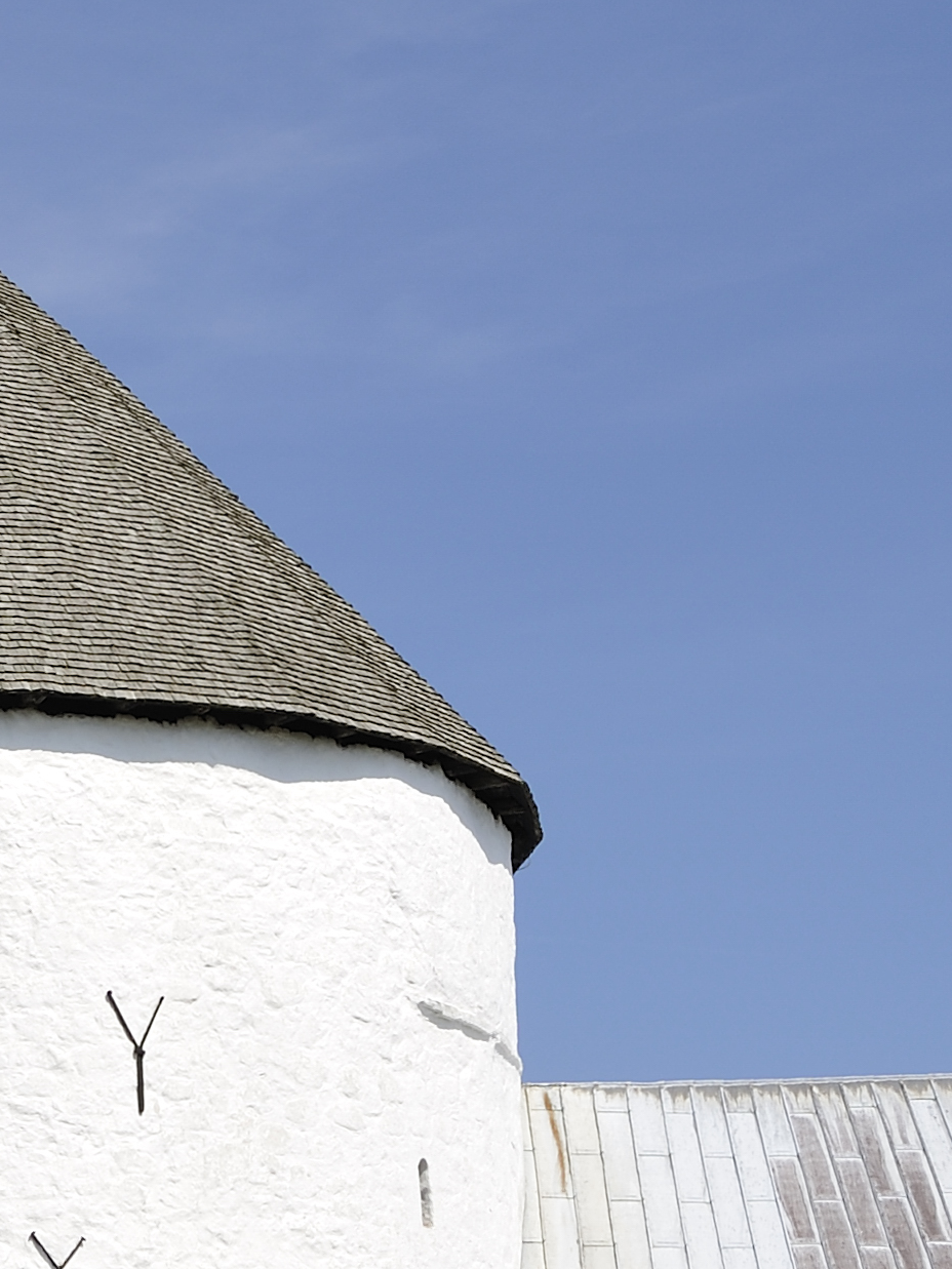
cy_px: 1072
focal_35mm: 112
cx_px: -542
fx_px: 4106
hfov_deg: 12.5
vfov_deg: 17.4
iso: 200
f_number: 10
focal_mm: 34
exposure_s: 1/400
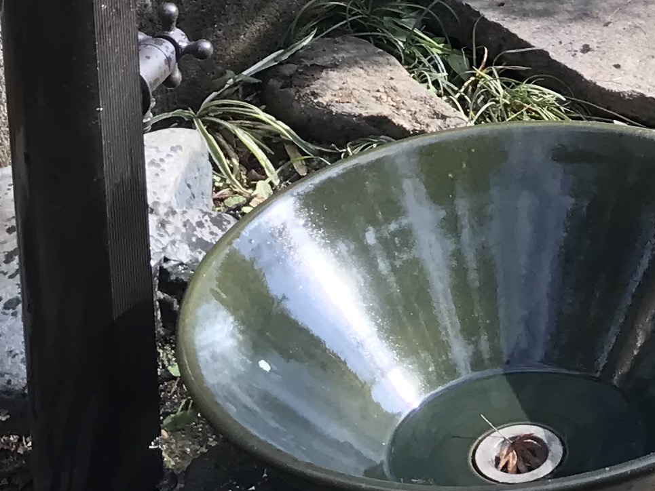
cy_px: -472
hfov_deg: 16.1
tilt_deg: -11.5
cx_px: 815
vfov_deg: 11.5
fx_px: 2214
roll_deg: -0.3
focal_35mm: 117
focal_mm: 3.99
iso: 20
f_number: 1.8
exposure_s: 1/447
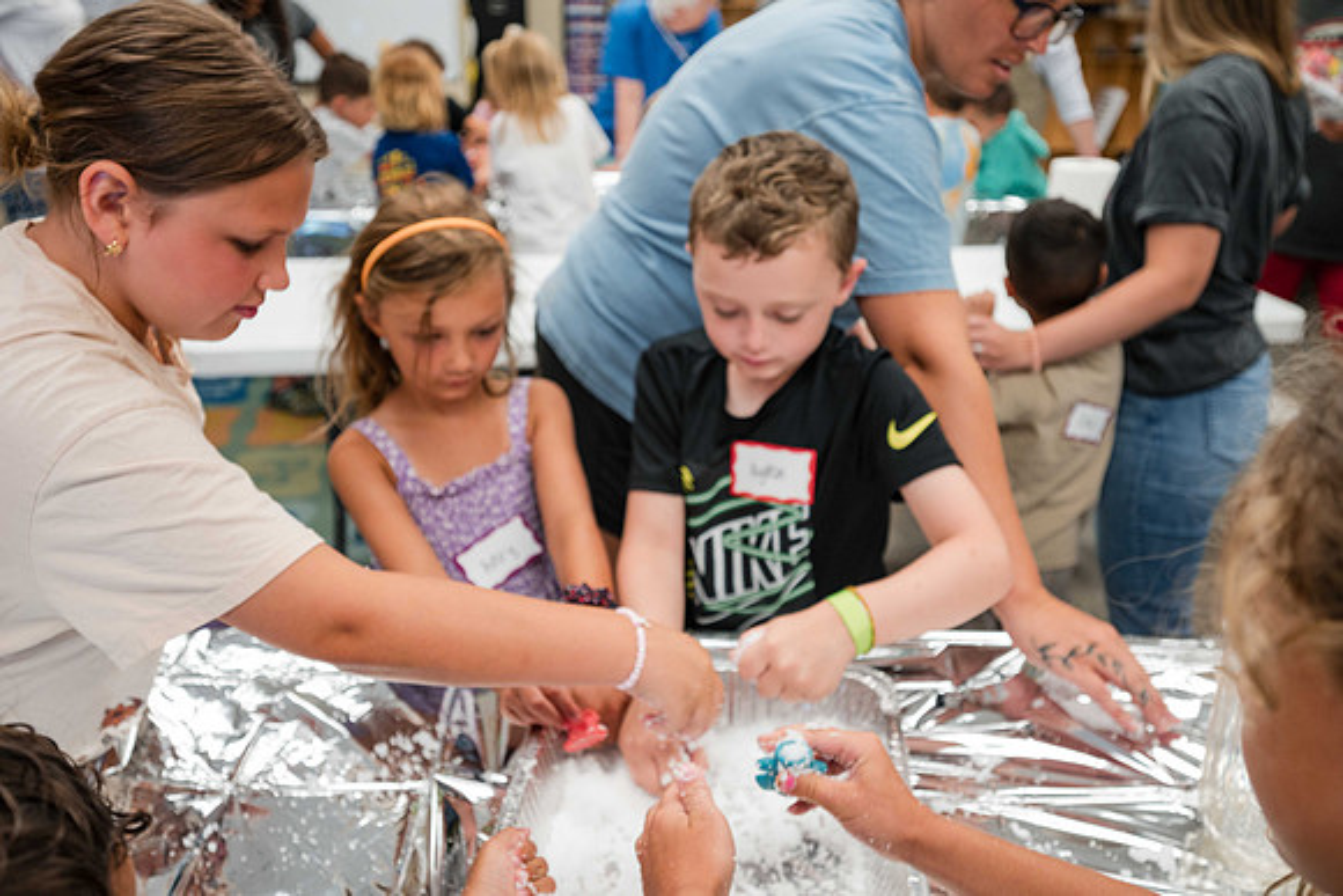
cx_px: 669
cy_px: 444
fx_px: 1157
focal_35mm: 31
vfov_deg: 42.4
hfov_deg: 60.3
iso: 1100
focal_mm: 30
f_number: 4
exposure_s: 1/125
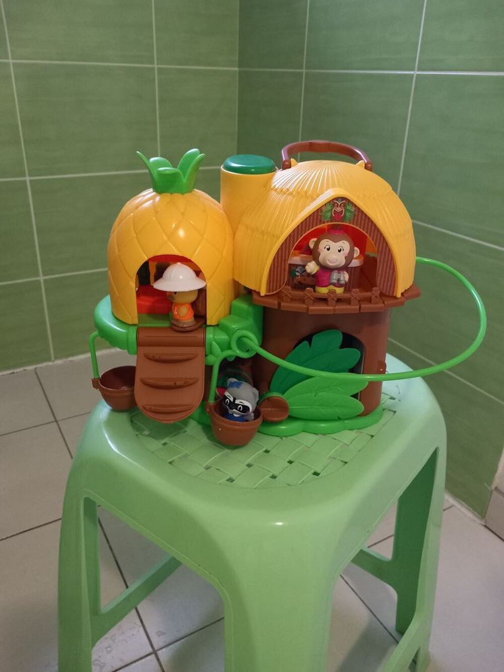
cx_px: 252
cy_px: 336
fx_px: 524
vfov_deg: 65.3
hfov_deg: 51.4
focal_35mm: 27
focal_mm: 4
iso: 800
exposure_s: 1/20
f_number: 1.8
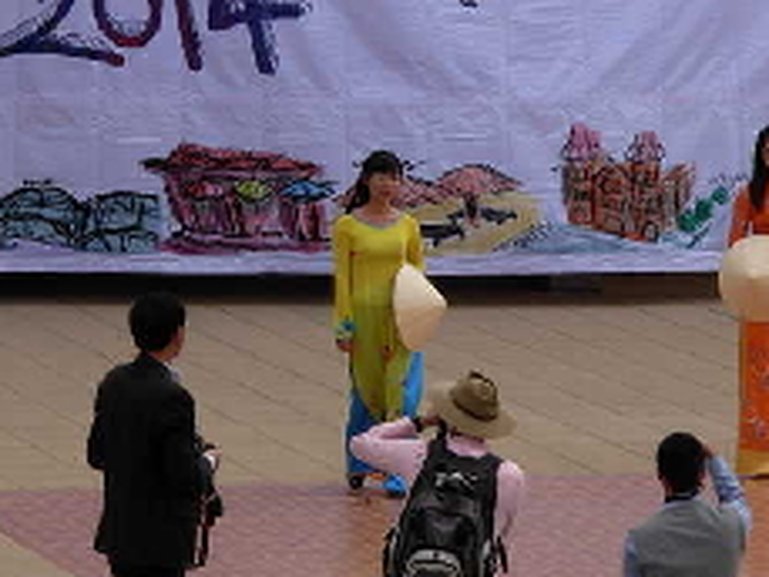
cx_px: 376
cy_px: 27
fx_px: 7602
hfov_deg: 5.8
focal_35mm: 342
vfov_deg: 4.3
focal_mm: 27
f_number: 4.8
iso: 79
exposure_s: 1/222
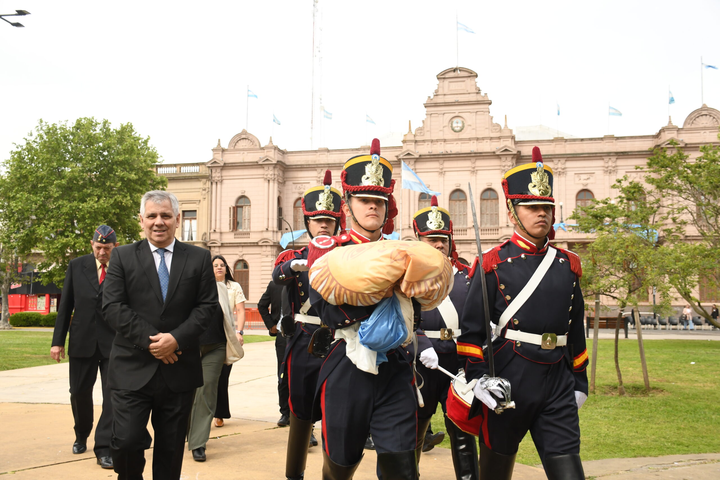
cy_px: 240
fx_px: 720
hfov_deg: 53.1
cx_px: 360
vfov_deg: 36.9
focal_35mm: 36
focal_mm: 24
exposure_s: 1/1600
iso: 500
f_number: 3.8
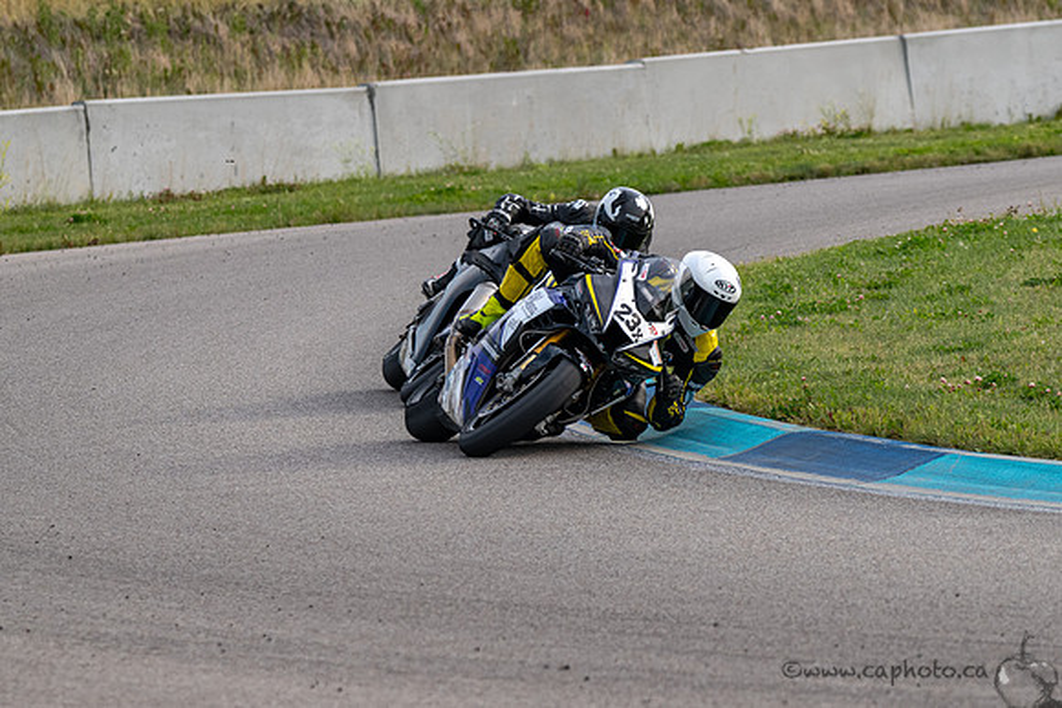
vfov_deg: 3.7
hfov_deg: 5.6
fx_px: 10838
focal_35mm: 367
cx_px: 576
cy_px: 467
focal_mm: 230
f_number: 5.6
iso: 360
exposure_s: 1/1250
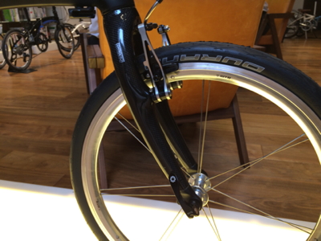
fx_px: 269
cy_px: 120
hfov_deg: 61.7
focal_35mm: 29
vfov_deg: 48.2
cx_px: 160
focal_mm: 4.15
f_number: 2.2
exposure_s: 1/40
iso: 40
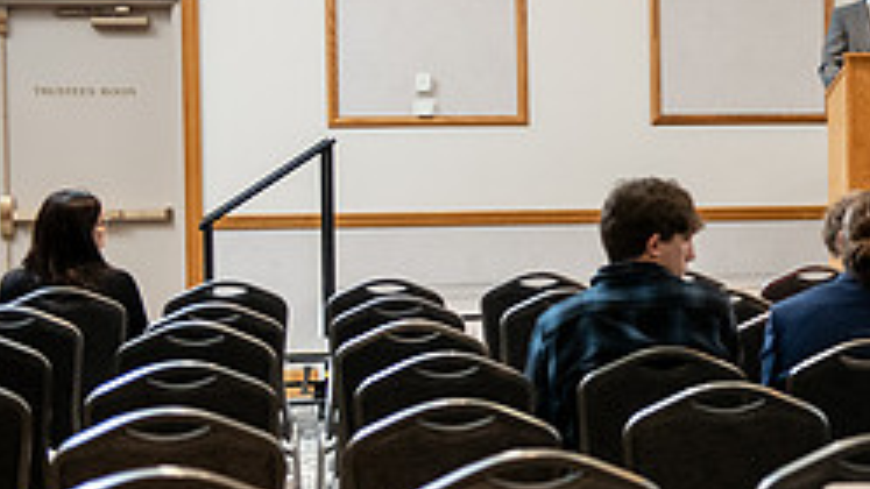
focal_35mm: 110
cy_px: 208
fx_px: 2537
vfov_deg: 11.0
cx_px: 999
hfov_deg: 18.6
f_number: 3.2
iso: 2000
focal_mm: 45
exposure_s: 1/200
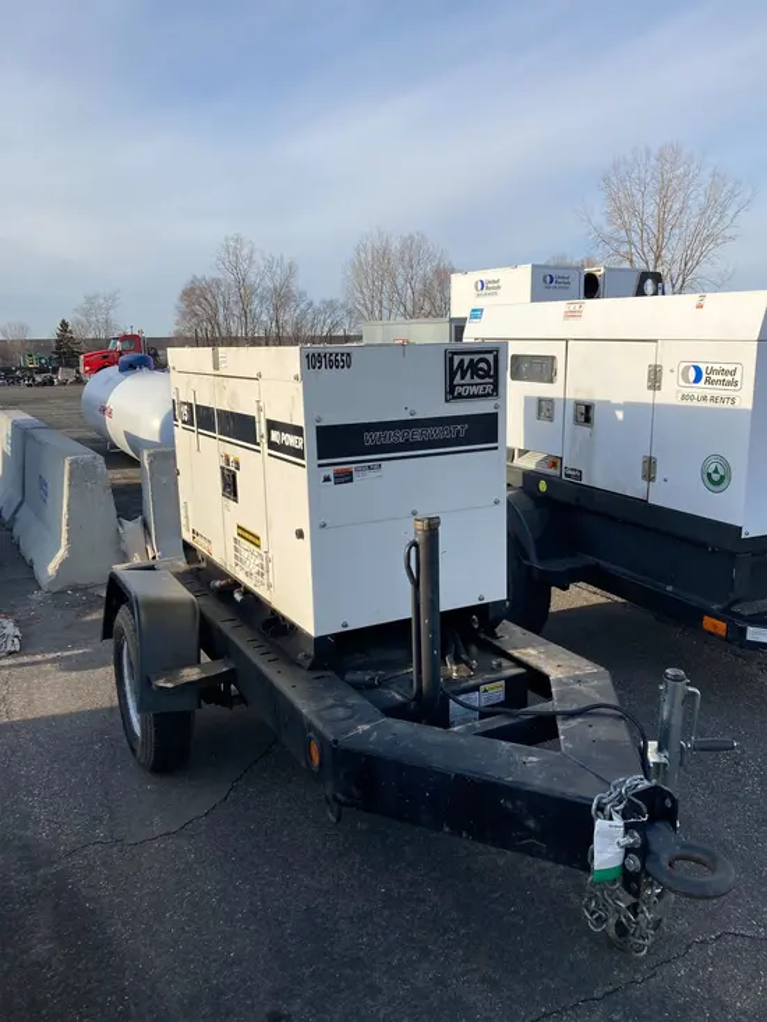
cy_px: 511
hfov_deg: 49.8
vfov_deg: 63.4
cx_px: 384
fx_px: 827
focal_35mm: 28
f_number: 1.8
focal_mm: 3.99
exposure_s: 1/1517
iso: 20
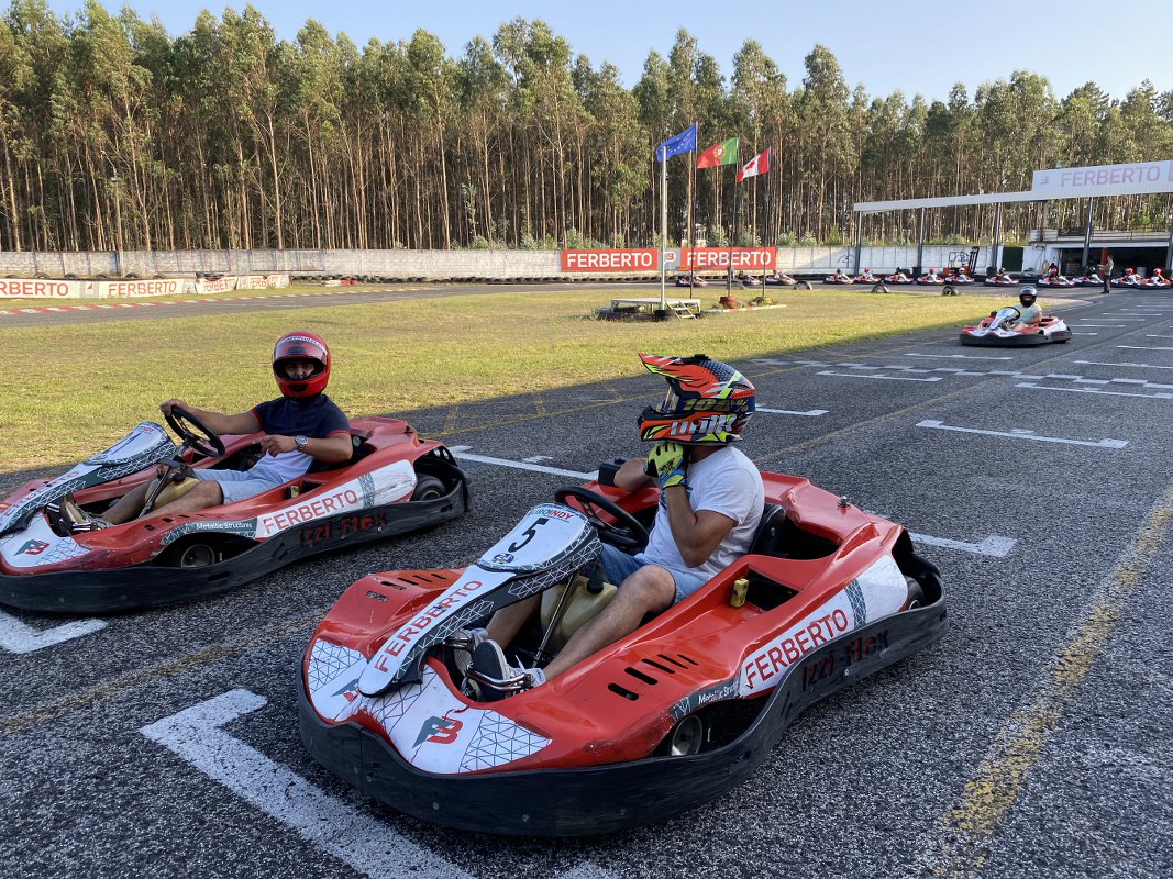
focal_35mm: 26
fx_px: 881
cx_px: 586
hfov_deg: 67.3
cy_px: 440
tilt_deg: -13.7
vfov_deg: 53.1
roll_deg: +0.2
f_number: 1.8
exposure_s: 1/554
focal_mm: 4.25
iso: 32
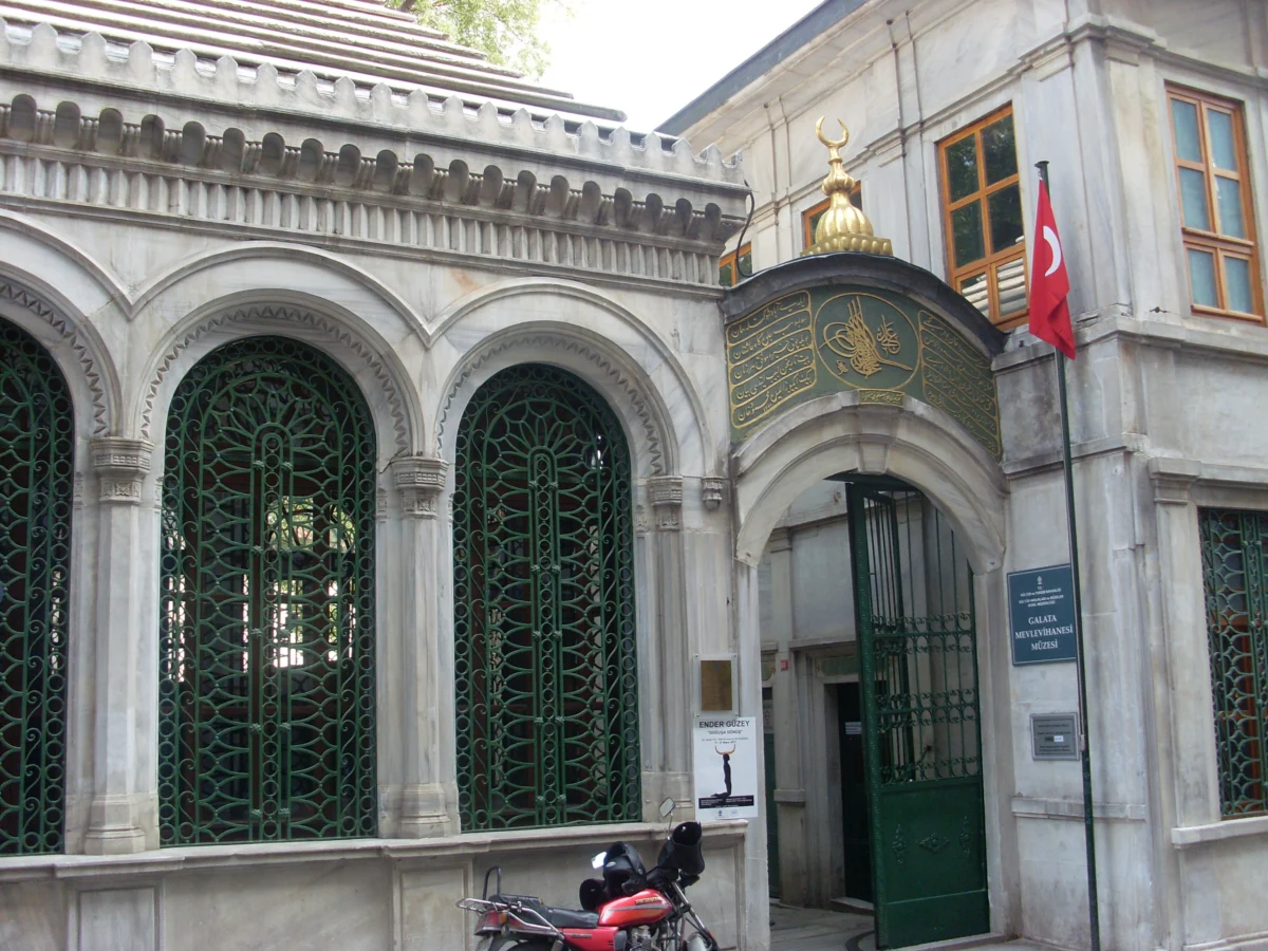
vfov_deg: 37.7
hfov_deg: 49.0
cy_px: 476
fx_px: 1392
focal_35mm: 38
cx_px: 634
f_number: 3
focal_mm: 6.3
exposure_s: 1/180
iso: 80
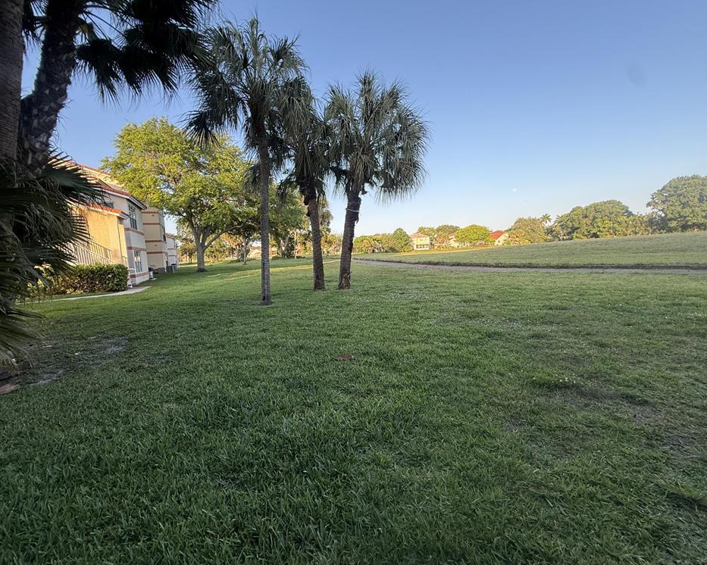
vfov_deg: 84.0
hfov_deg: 96.8
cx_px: 357
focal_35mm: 15
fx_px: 314
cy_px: 278
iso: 50
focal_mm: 2.22
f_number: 2.2
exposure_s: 1/289
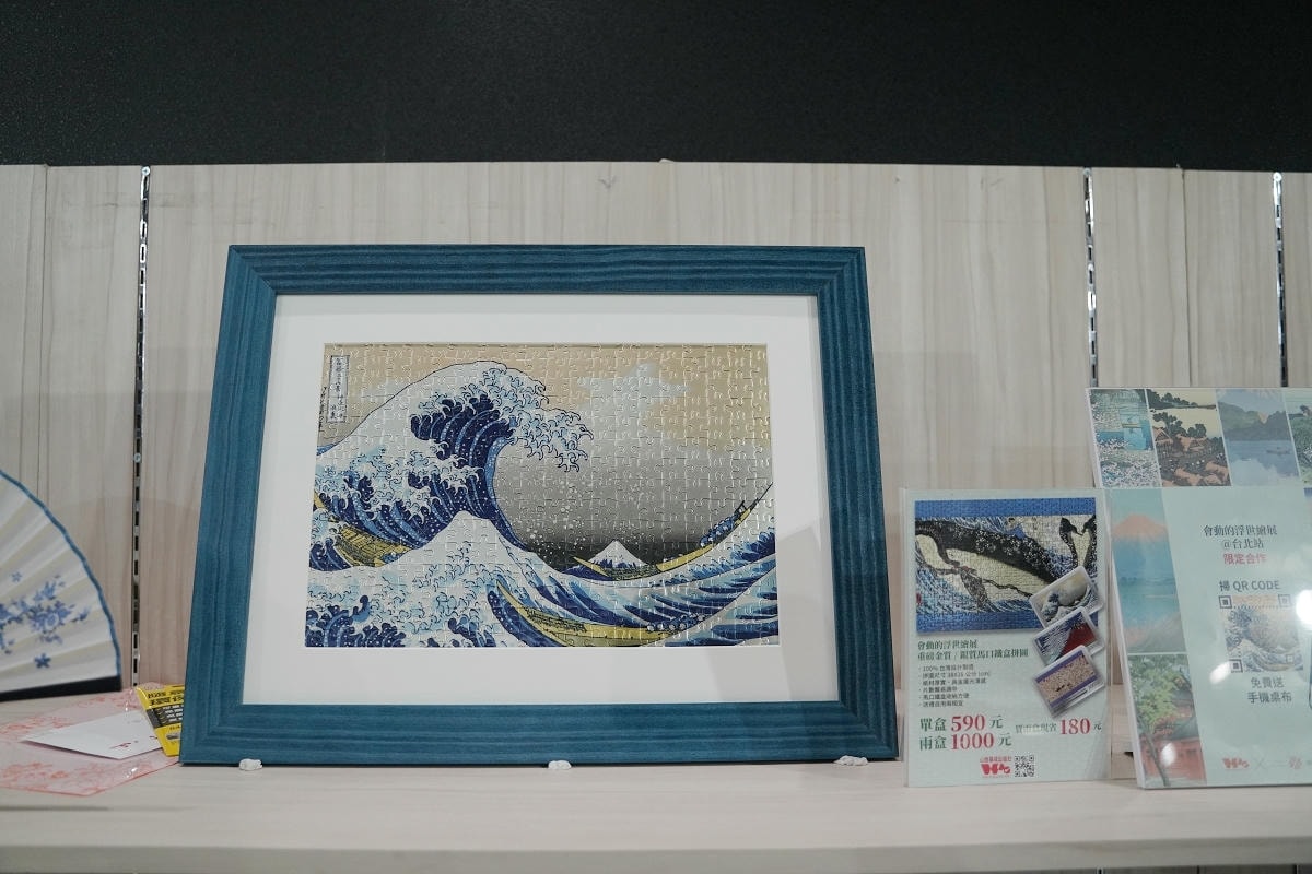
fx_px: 1020
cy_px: 437
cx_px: 656
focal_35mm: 28
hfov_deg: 65.5
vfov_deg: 46.4
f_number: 3.2
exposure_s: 1/160
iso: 1600
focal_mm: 28
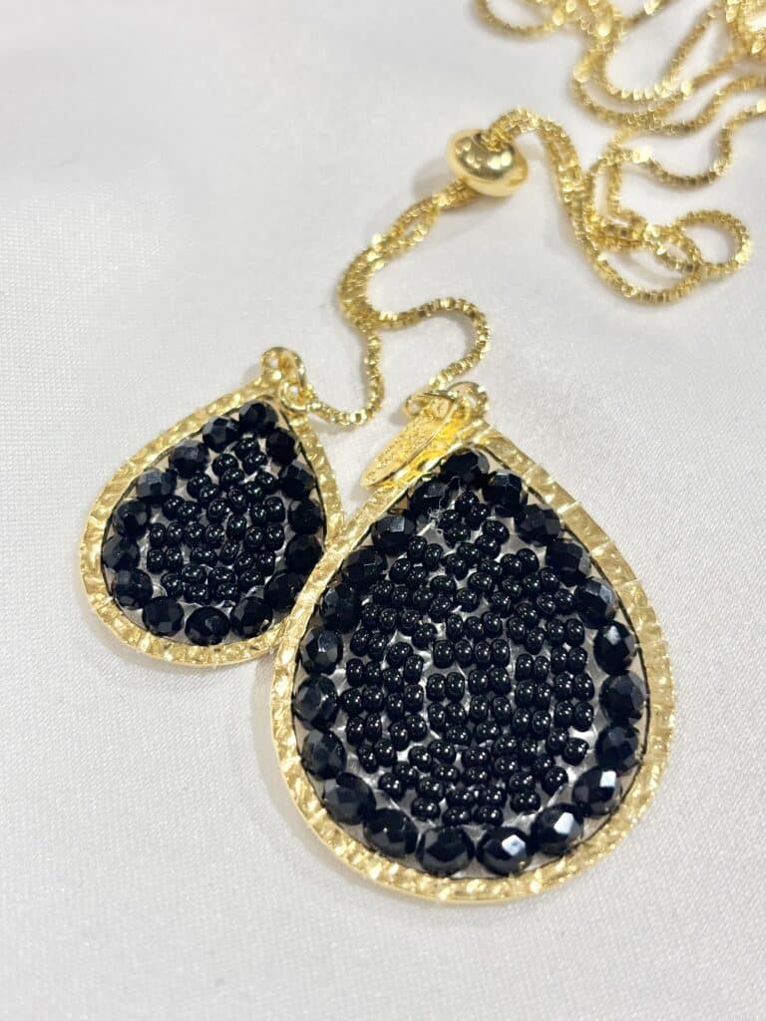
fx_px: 1534
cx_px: 383
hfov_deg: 28.0
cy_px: 510
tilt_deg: -51.1
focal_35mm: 52
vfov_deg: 36.8
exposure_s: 1/118
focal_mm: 5.96
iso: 25
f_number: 1.6
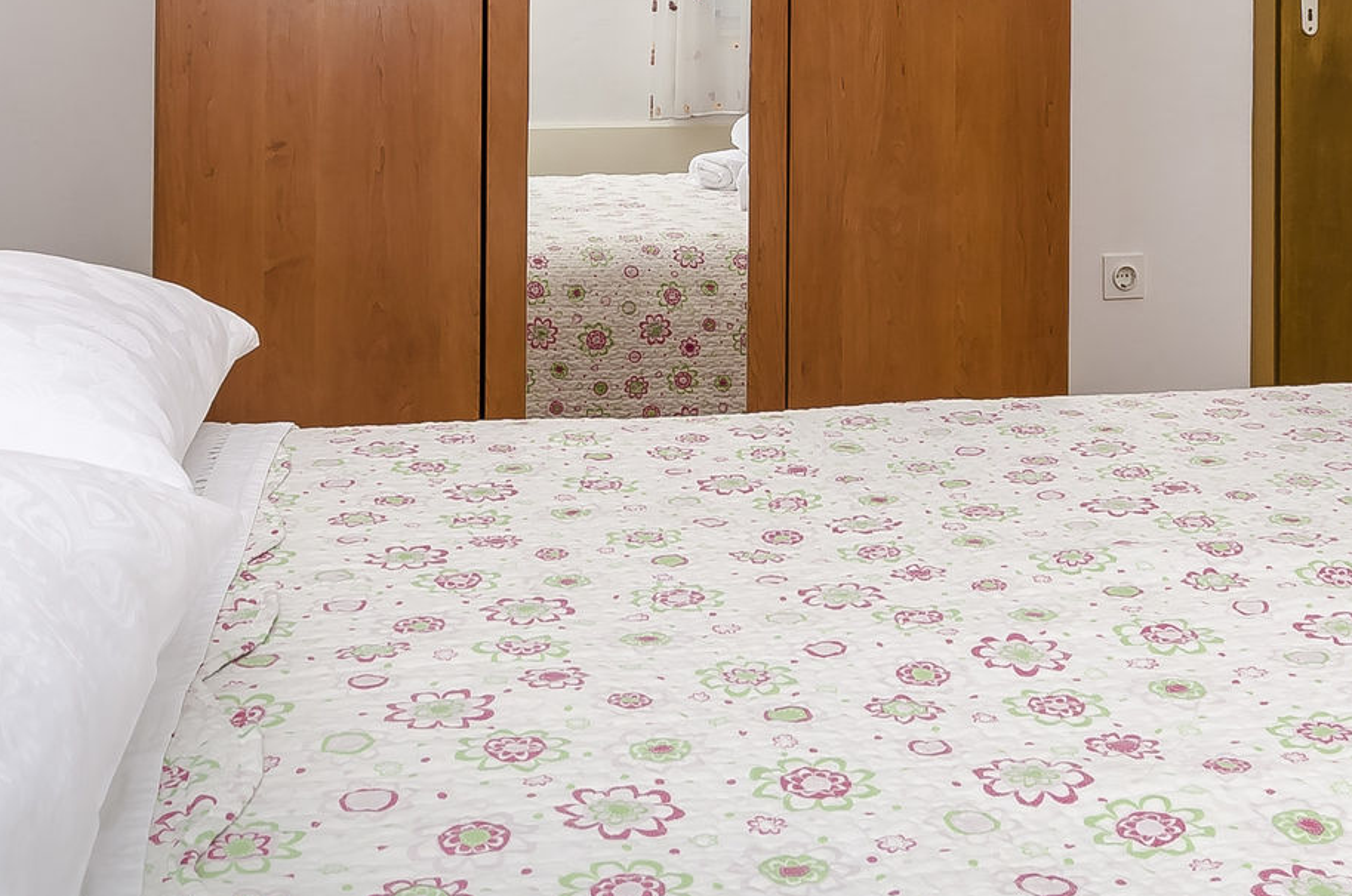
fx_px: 1724
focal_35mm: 46
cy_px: 5
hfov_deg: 42.8
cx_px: 717
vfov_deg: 27.5
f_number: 6.3
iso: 100
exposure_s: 1/80
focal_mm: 10
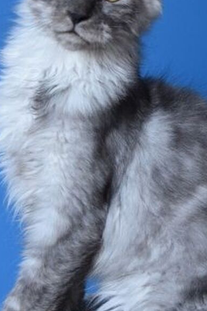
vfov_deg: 19.6
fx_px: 899
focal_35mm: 104
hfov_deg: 13.1
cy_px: 132
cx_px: 140
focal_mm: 27
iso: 560
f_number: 4
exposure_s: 1/60
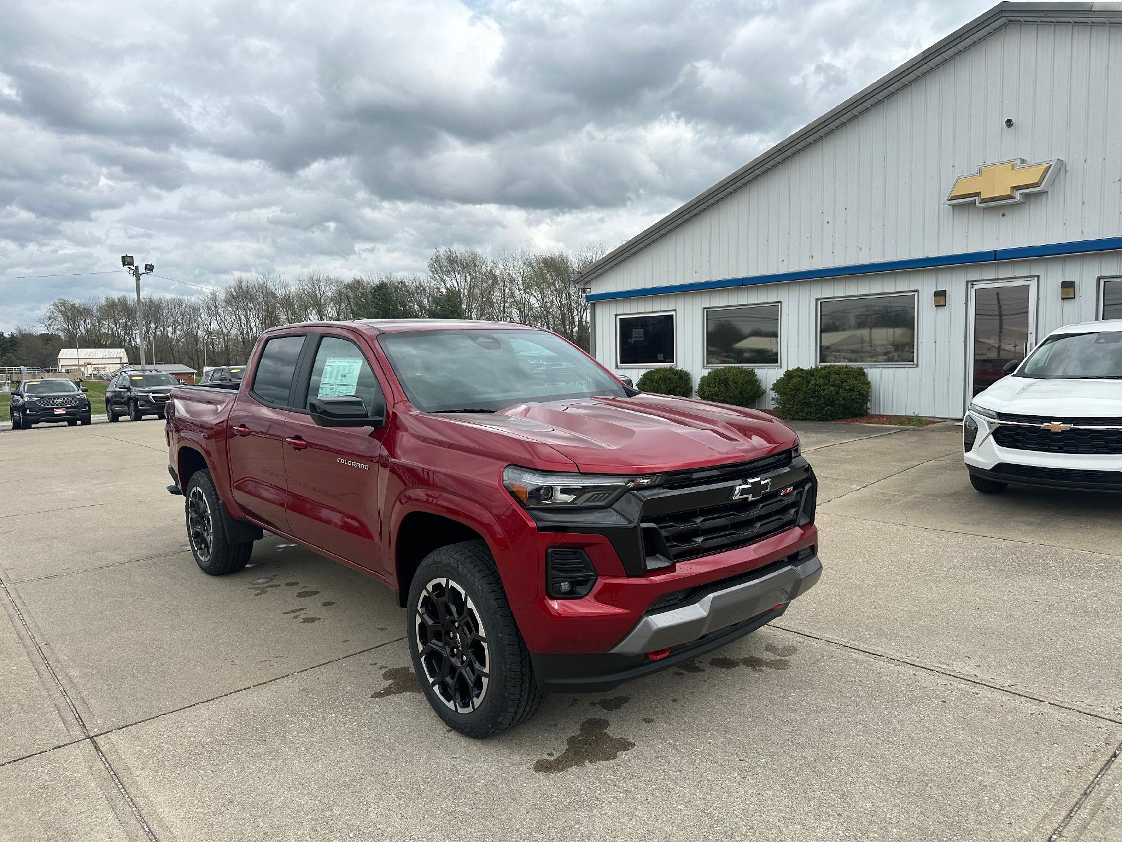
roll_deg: +0.2
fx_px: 778
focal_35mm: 24
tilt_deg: -3.9
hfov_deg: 71.6
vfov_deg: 56.8
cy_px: 421
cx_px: 561
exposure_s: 1/5000
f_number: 1.78
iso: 80
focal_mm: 6.86
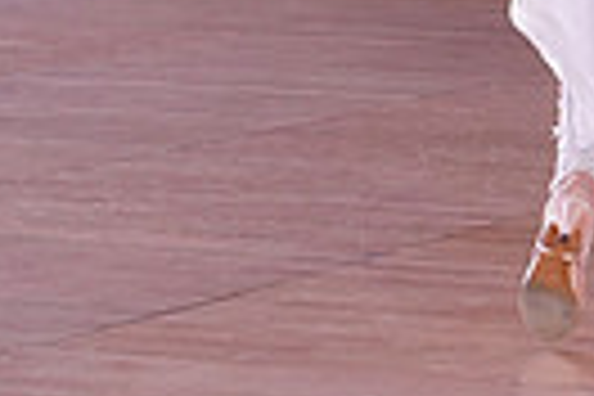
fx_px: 4290
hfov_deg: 7.8
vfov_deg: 5.2
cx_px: 932
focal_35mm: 260
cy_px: -353
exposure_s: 1/400
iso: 2000
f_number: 4
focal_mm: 59
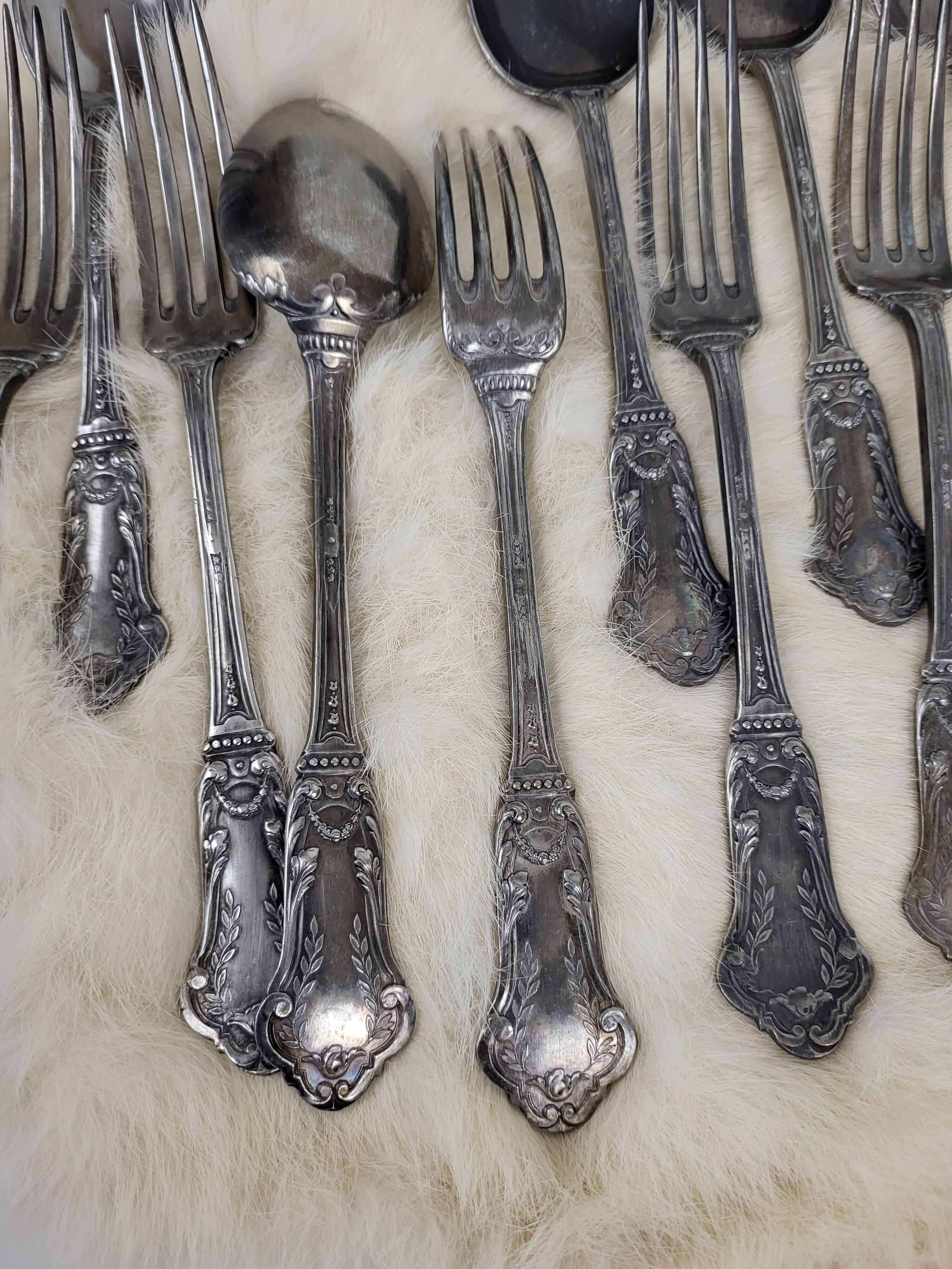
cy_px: 634
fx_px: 953
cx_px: 476
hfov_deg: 53.1
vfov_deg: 67.3
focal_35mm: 26
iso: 200
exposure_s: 1/50
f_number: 1.8
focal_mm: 5.4
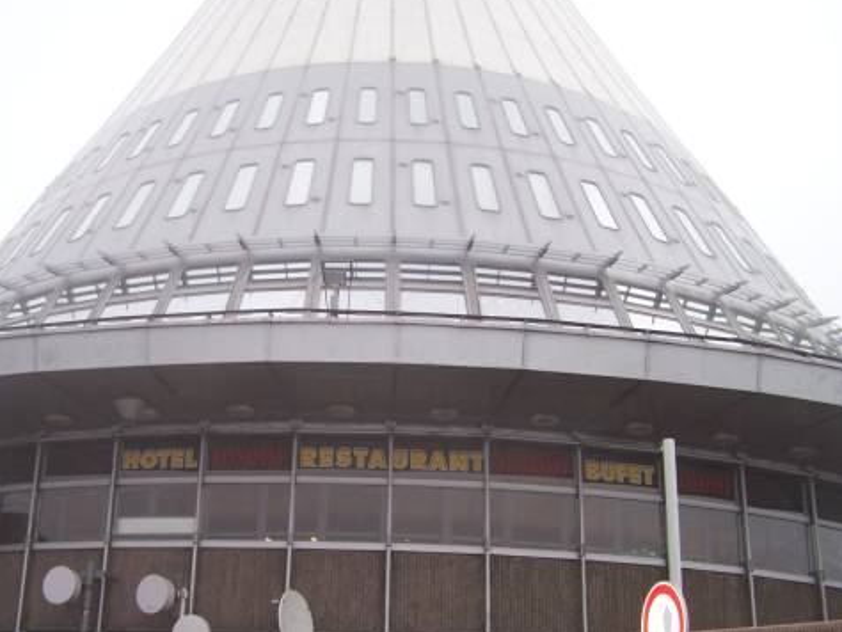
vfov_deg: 30.8
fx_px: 1144
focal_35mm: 47
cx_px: 334
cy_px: 378
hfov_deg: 40.2
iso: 80
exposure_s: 1/180
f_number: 2.8
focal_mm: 6.3
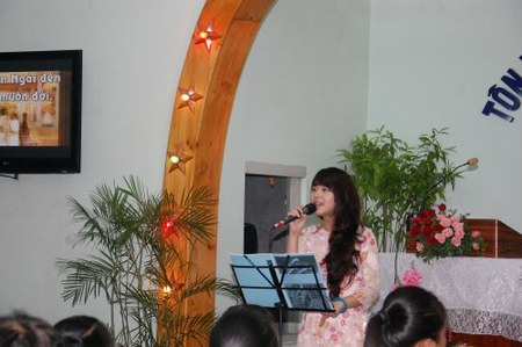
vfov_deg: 14.7
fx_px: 1347
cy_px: 174
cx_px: 261
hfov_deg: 21.9
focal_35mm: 93
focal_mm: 62
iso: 1400
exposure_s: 1/60
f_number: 5.3
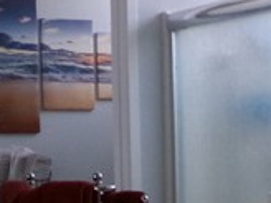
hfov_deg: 13.1
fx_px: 1174
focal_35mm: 150
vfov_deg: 9.7
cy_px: 244
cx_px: 193
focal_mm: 4.3
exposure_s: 1/18
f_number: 3.7
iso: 200
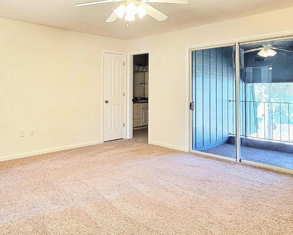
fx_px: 225
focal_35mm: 26
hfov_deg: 65.5
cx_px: 119
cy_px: 86
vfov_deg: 54.2
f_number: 2.2
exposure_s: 1/60.2
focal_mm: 2.2
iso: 250
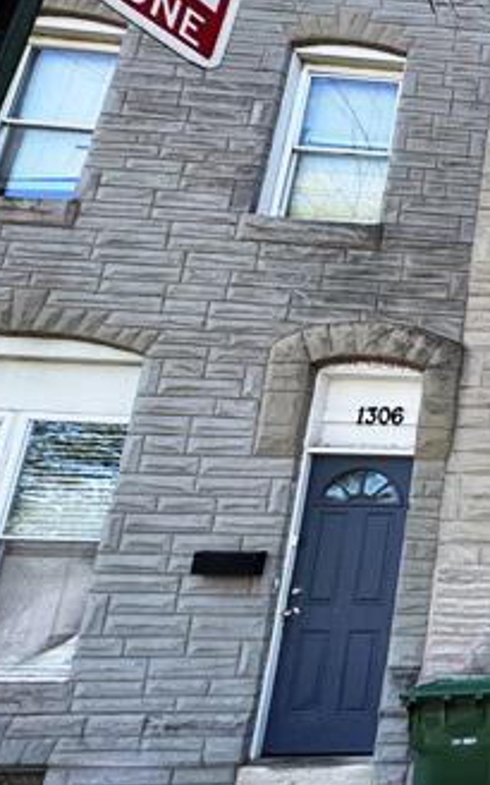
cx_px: 731
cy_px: 455
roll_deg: -1.3
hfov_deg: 28.4
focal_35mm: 29
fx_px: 620
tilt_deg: +13.4
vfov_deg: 64.3
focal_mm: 2.22
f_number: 2.2
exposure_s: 1/335
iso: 40
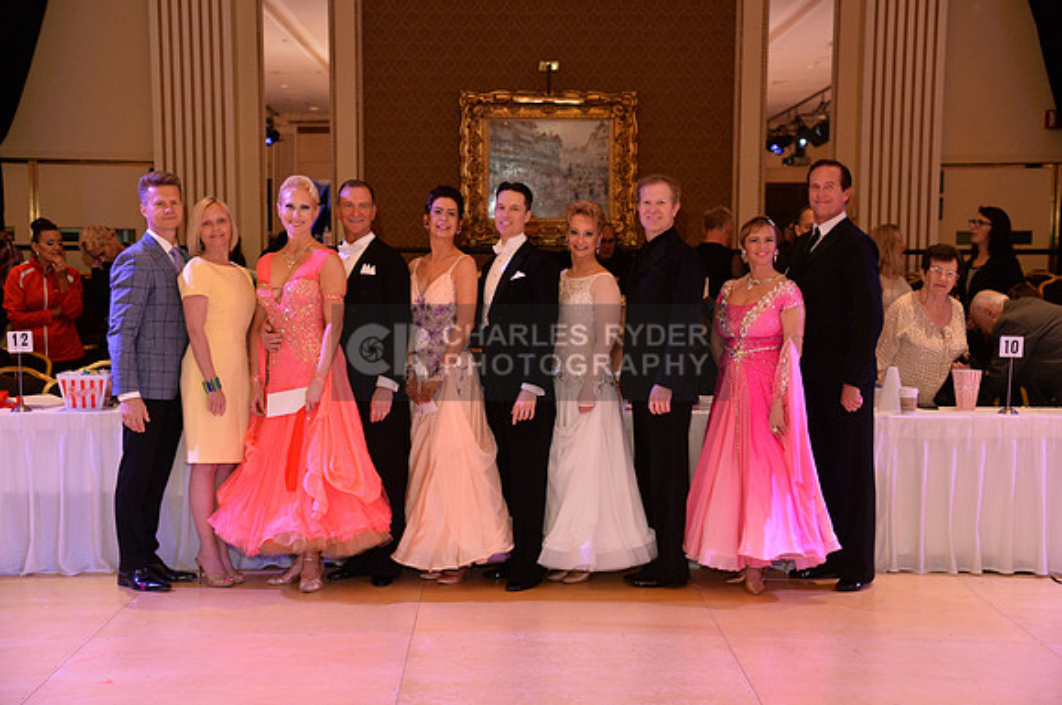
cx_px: 531
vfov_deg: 24.5
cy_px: 352
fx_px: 1620
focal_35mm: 55
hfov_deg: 36.3
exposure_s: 1/250
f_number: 5
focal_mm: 55
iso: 2000
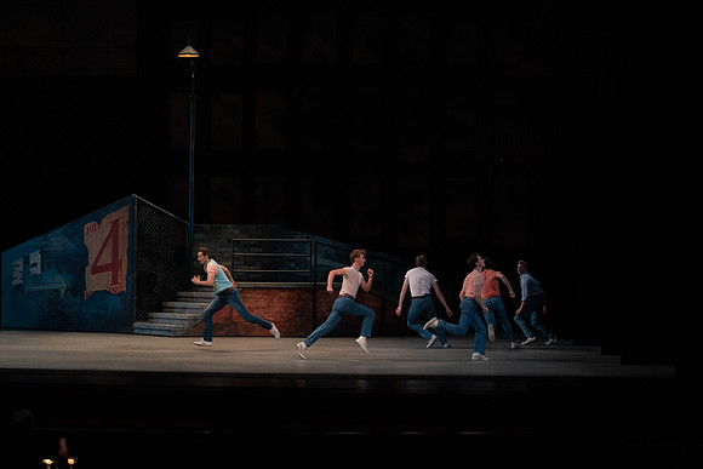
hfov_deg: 26.0
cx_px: 352
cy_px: 234
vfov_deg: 17.5
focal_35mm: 78
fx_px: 1523
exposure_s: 1/400
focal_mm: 78
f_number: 4.5
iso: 3200
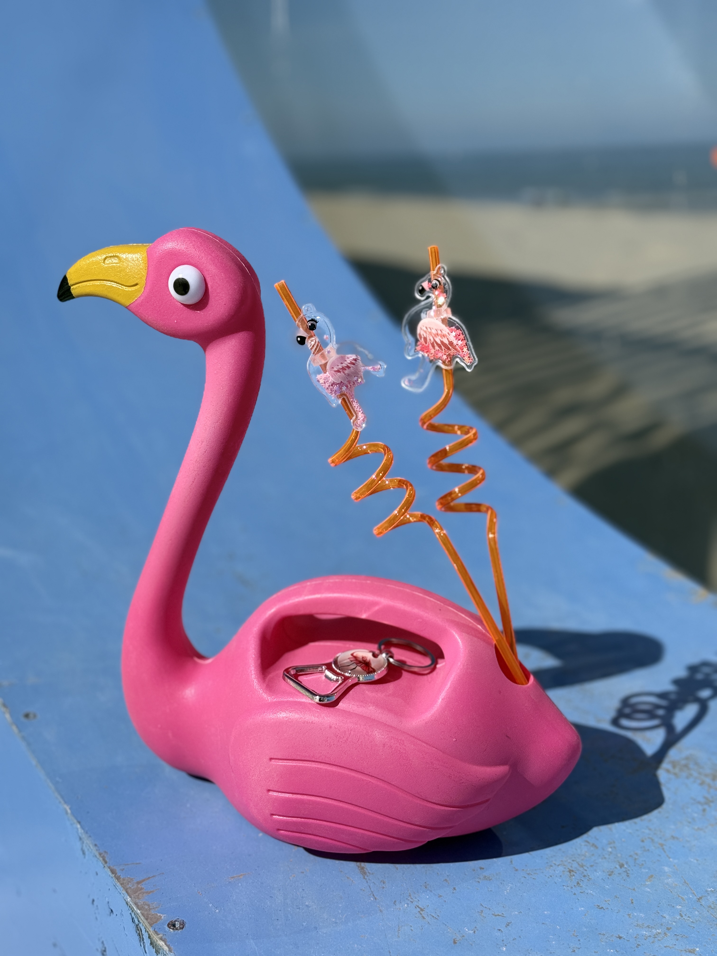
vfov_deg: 39.7
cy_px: 478
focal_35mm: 48
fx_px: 1326
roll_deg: +2.7
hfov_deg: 30.3
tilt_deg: -13.8
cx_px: 358
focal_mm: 6.76
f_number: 1.78
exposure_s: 1/9901
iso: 100
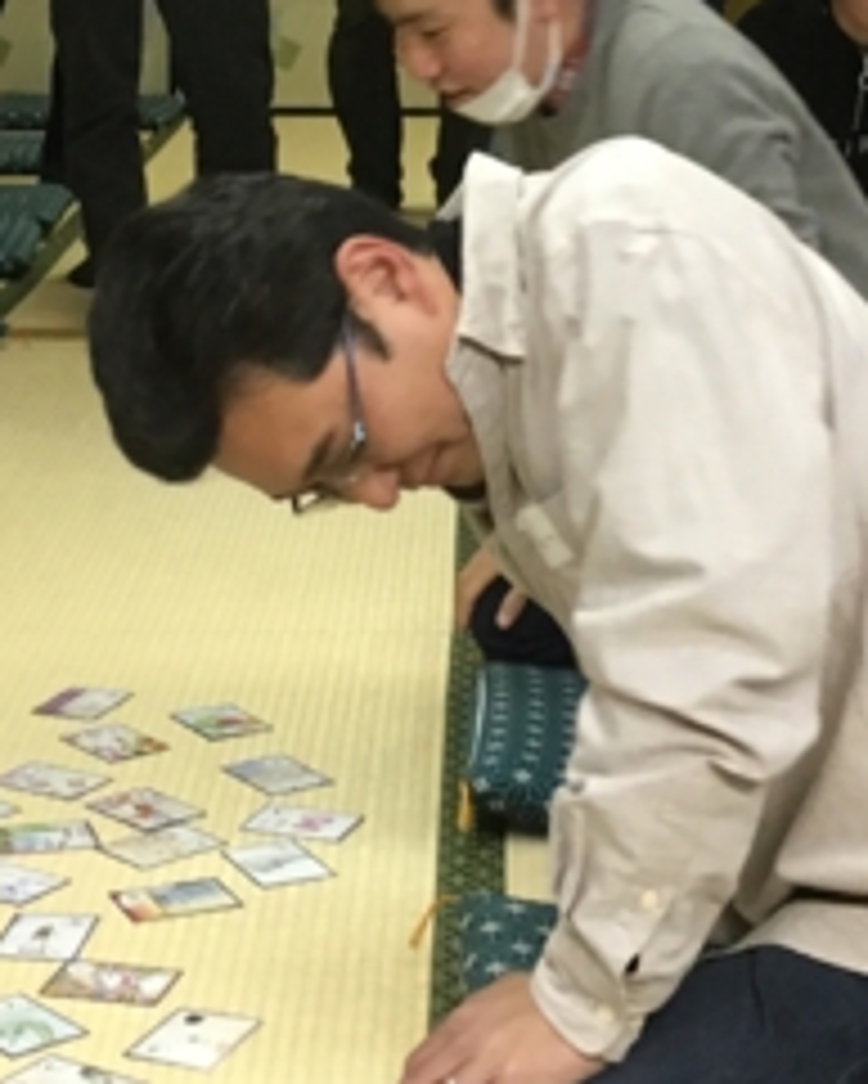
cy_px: -76
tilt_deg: -3.3
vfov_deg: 19.6
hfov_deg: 16.4
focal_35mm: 94
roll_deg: +0.4
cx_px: 391
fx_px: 3017
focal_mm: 4.15
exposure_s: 1/17
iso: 80
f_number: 2.2
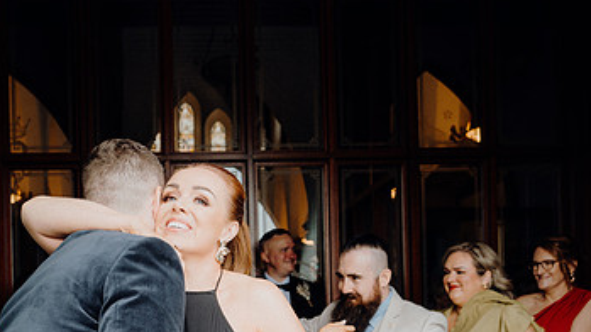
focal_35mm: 47
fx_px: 736
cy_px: 323
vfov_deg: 24.4
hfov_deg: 43.3
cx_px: 215
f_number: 3.5
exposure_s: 1/200
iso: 320
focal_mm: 27
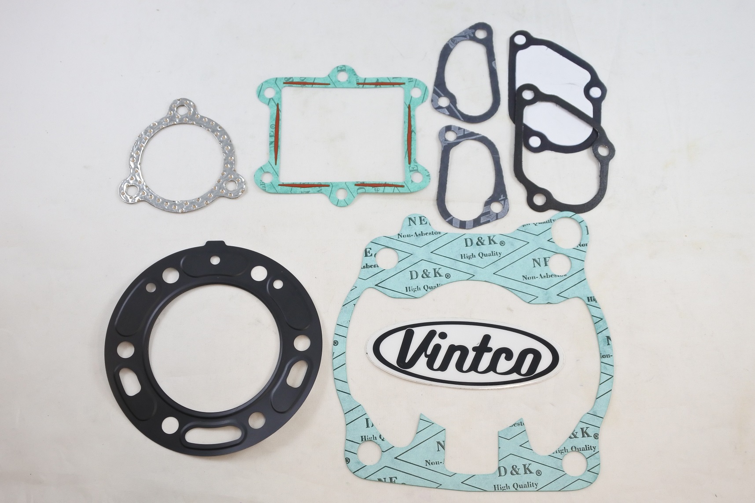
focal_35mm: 40
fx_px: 839
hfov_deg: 48.5
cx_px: 378
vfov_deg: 33.4
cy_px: 252
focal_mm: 15
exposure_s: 1/125
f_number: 4.2
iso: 450
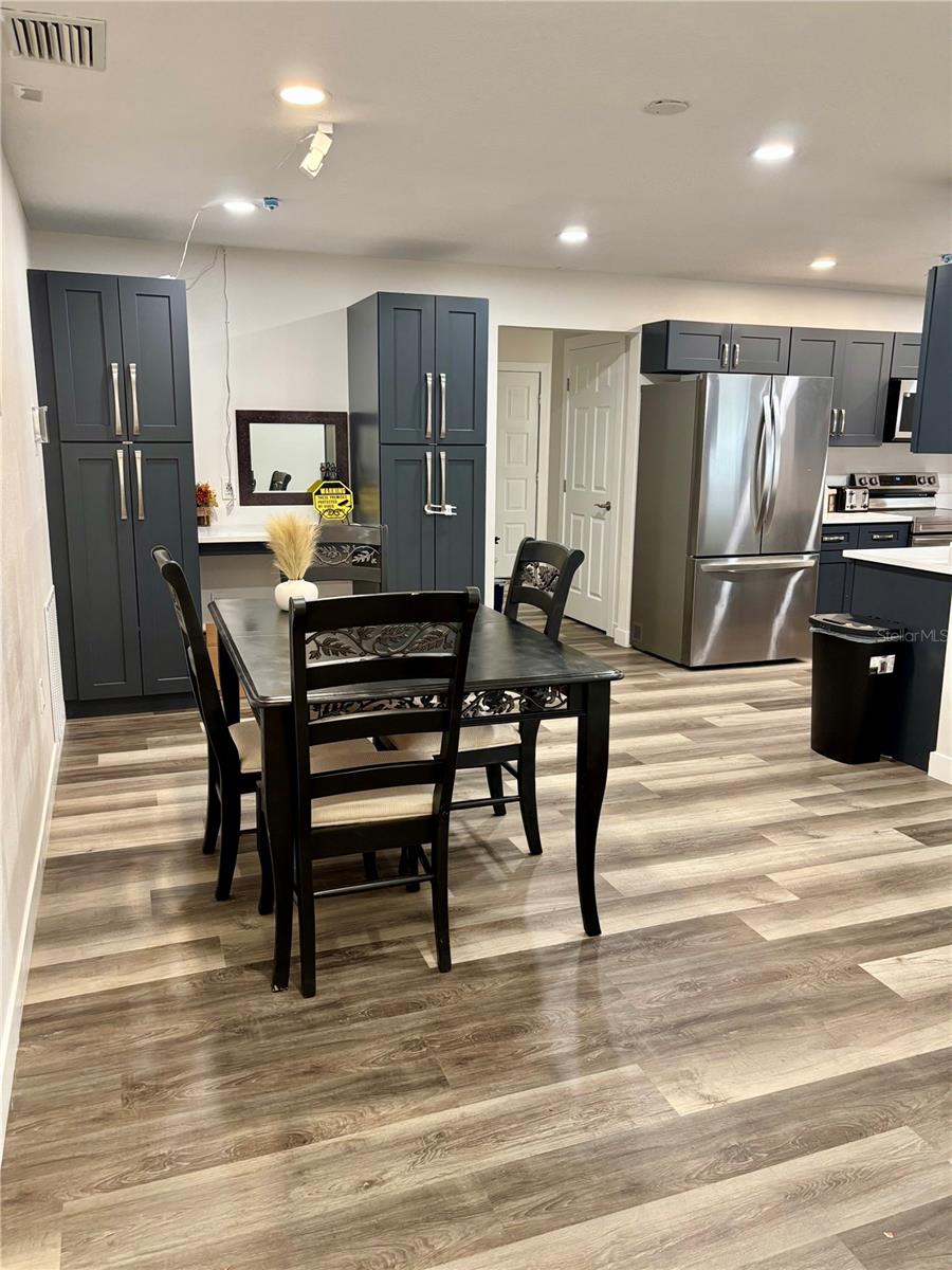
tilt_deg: -11.1
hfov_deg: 53.1
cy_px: 635
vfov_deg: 67.3
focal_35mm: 26
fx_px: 953
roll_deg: -0.6
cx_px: 476
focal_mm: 5.96
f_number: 1.6
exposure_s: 1/60
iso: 200
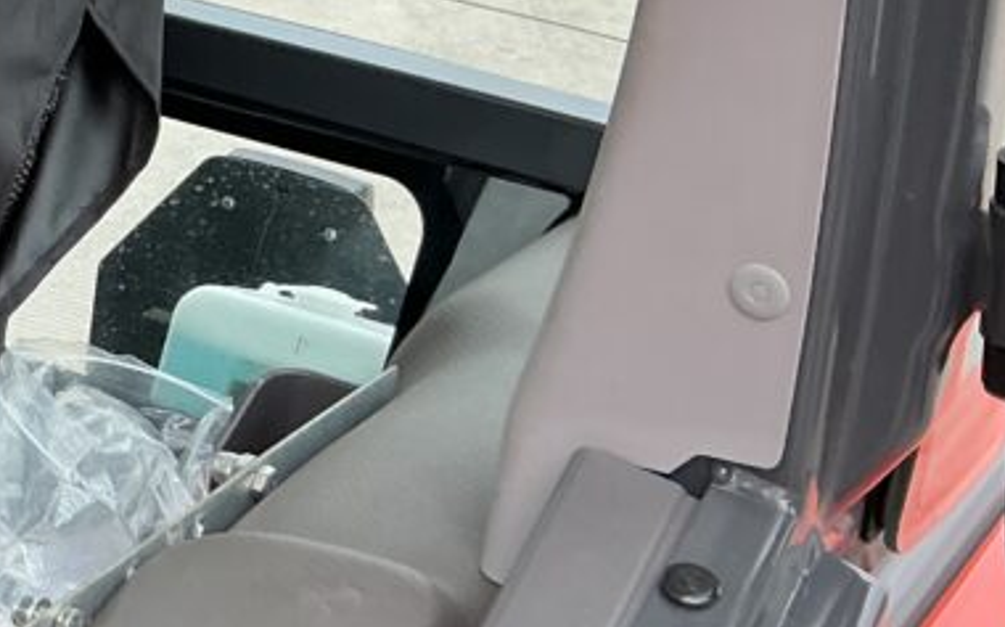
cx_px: -325
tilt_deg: -21.4
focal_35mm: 80
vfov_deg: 16.3
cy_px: 206
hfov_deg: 22.8
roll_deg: +0.2
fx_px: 2190
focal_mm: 3
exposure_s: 1/122
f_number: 1.8
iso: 32
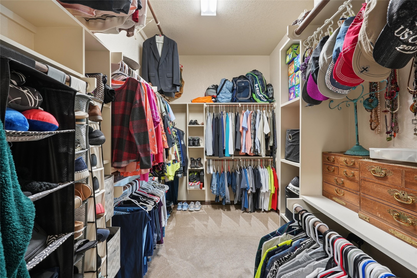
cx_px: 208
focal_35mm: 17
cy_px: 139
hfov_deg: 93.3
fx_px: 197
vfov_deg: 70.4
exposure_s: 1/2
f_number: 8
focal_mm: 17
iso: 320
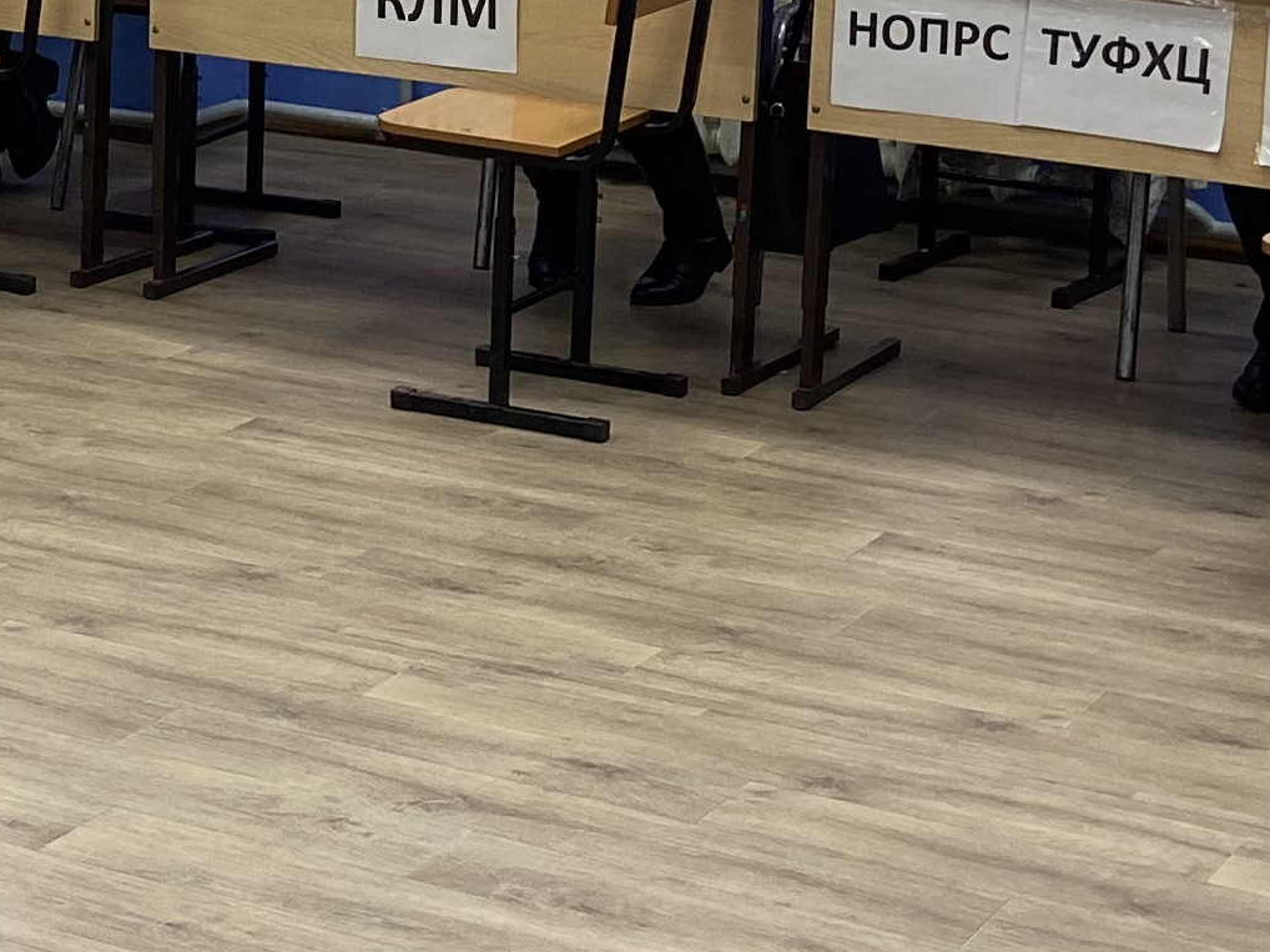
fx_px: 3778
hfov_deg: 18.6
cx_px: -15
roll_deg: -0.5
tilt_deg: -9.5
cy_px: -2
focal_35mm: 103
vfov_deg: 14.1
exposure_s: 1/100
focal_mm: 4.25
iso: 100
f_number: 1.8
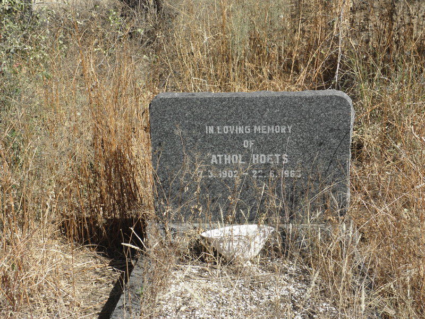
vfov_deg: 29.7
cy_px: 160
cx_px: 212
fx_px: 602
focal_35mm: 49
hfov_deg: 38.9
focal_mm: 8.87
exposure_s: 1/200
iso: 64
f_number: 5.6
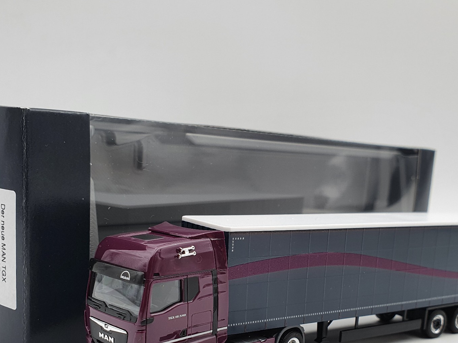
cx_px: 253
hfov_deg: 47.8
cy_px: 255
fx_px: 516
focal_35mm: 39
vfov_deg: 36.0
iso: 50
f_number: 2.4
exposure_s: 1/145
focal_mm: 4.32
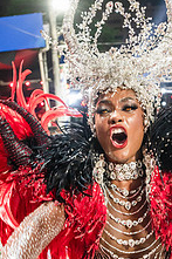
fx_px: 438
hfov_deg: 22.1
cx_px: 115
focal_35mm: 61
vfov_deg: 32.6
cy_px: 176
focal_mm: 30
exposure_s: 1/250
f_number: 4
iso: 4000
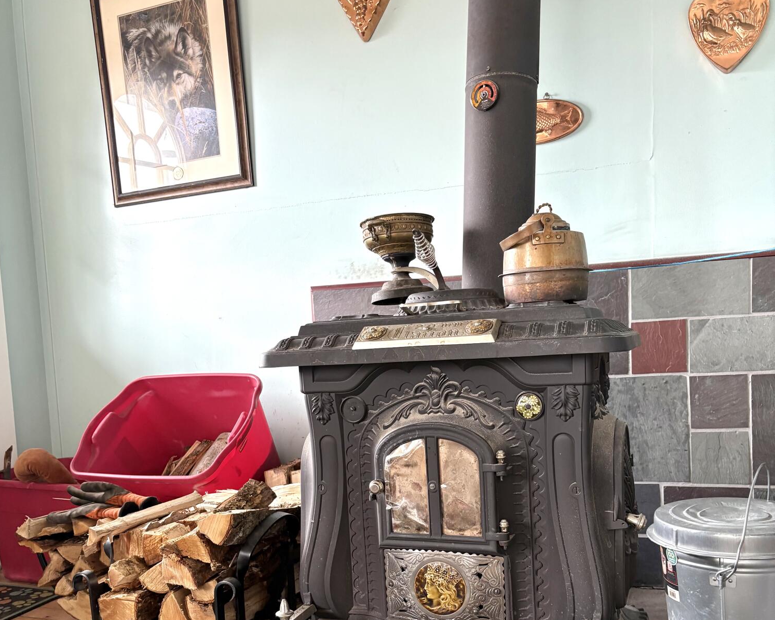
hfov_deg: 52.9
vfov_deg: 42.7
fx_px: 780
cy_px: 415
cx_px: 387
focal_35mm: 34
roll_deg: +1.7
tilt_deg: -6.2
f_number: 1.6
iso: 125
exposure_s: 1/95
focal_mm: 5.96
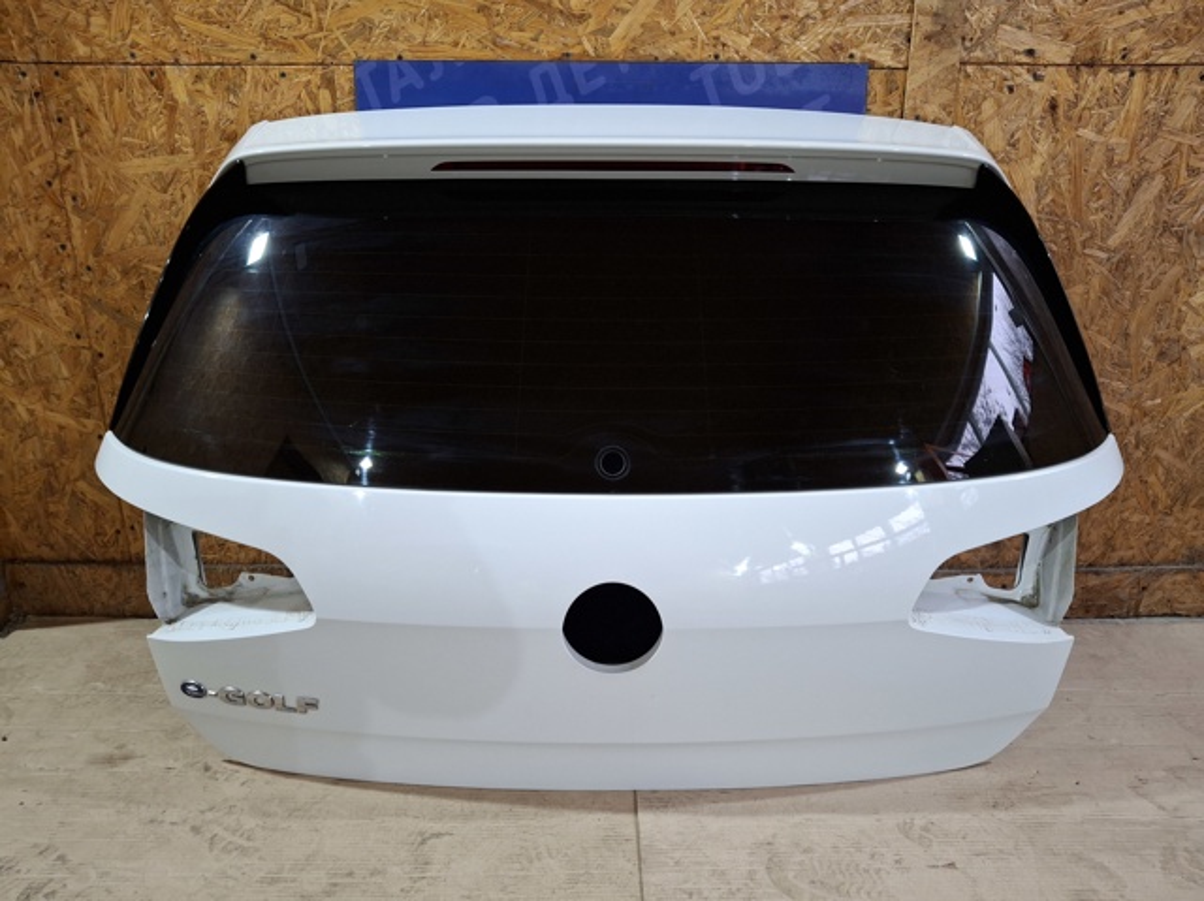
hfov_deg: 69.4
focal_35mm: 25
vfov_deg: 54.8
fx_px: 869
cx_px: 602
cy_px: 450
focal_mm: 4.69
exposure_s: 1/50
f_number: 1.8
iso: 160
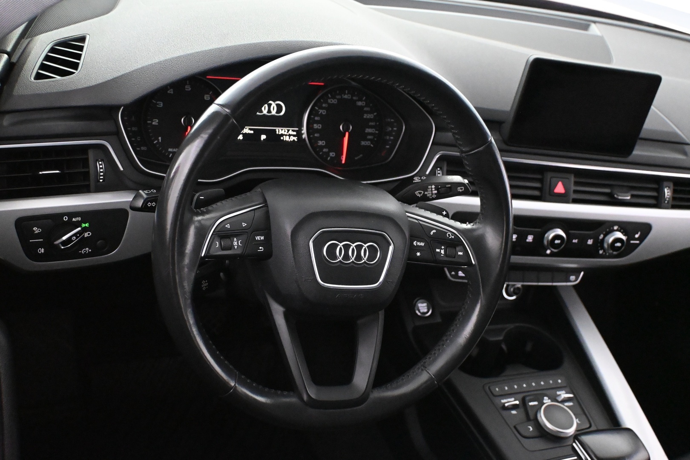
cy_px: 230
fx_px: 805
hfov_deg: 46.4
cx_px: 345
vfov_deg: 31.9
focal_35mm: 42
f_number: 4.5
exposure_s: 1/60
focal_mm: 28
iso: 10000
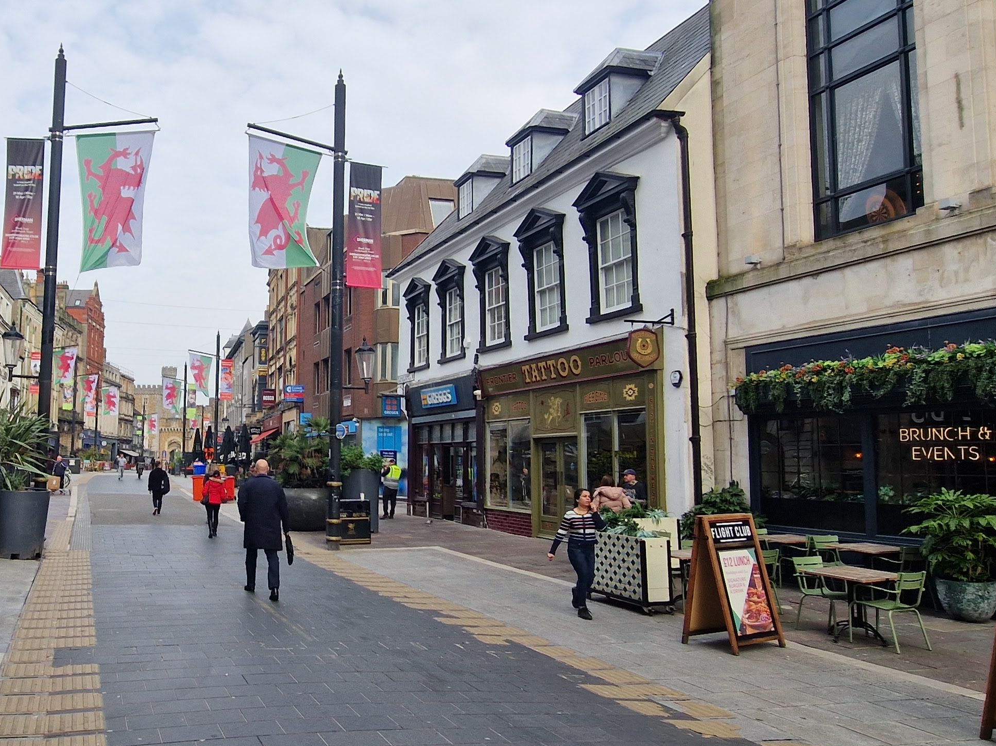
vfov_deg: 51.3
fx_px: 777
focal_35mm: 27
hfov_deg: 61.4
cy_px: 378
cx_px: 239
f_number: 2.2
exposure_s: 1/992
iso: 50
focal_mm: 2.2
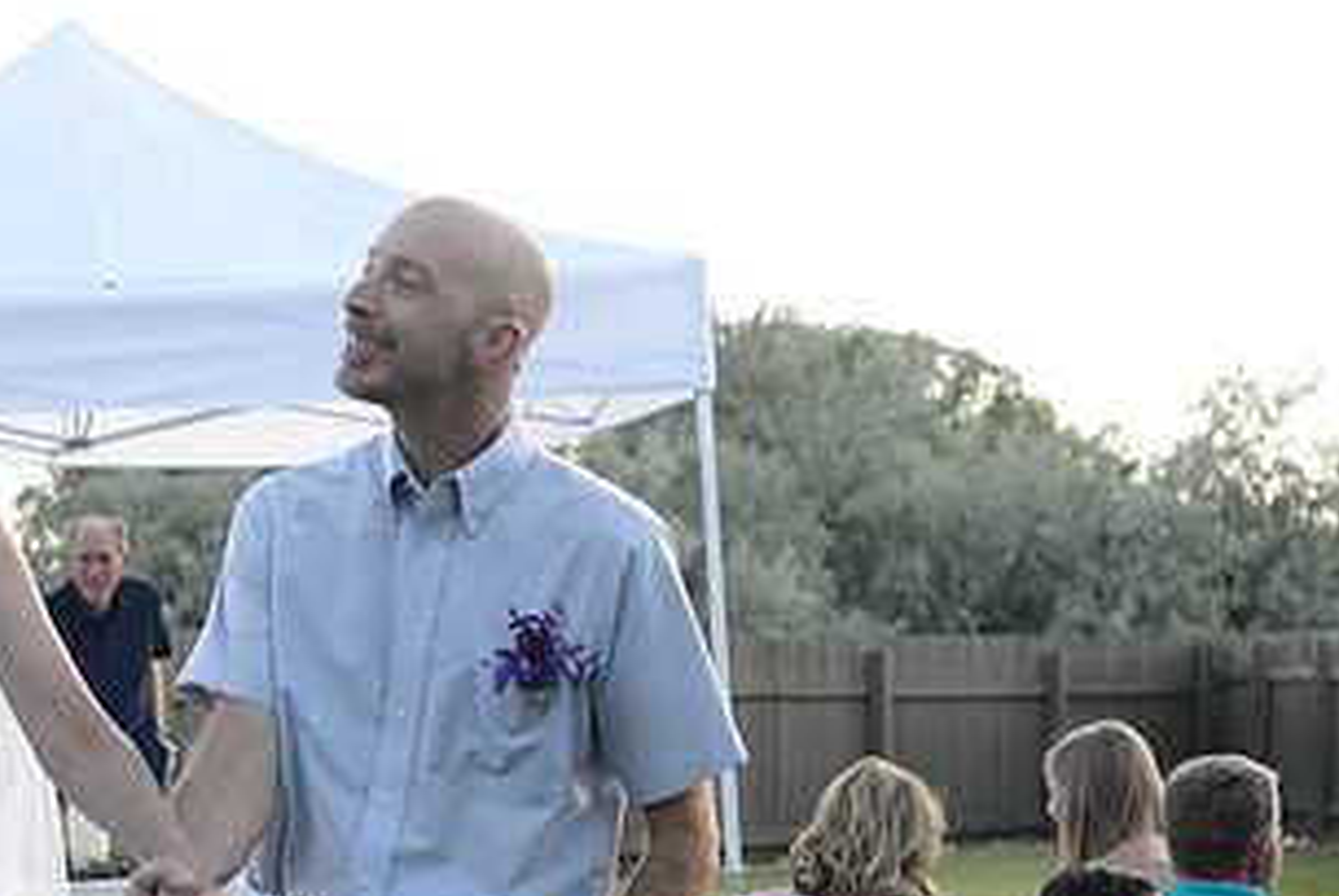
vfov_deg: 14.3
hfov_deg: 21.0
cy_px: 758
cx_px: 132
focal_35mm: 95
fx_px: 3537
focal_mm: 50
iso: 400
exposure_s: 1/250
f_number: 5
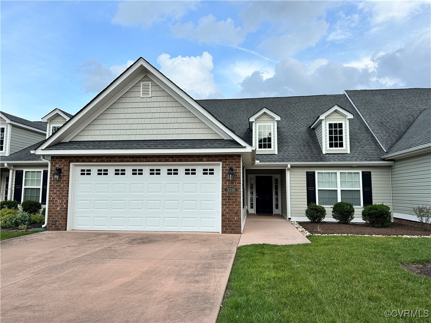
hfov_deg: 71.6
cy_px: 162
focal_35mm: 24
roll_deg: +0.5
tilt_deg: +6.3
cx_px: 216
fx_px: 299
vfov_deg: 56.8
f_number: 1.78
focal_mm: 6.86
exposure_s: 1/1988
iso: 80
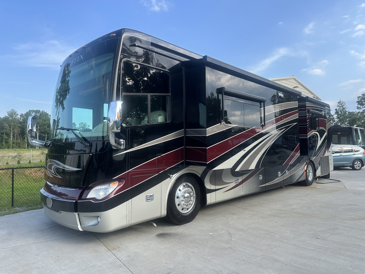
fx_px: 253
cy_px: 137
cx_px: 182
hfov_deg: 71.6
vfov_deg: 56.8
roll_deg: -0.9
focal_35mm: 24
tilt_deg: +2.2
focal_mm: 6.86
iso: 80
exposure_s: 1/1433
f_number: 1.78
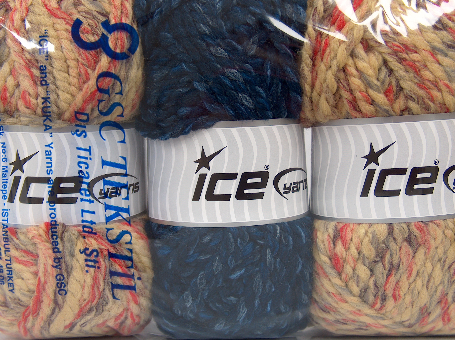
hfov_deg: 36.8
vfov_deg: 28.0
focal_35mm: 52
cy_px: 170
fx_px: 683
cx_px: 228
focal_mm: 10.64
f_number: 2.8
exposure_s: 1/25.1
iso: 100
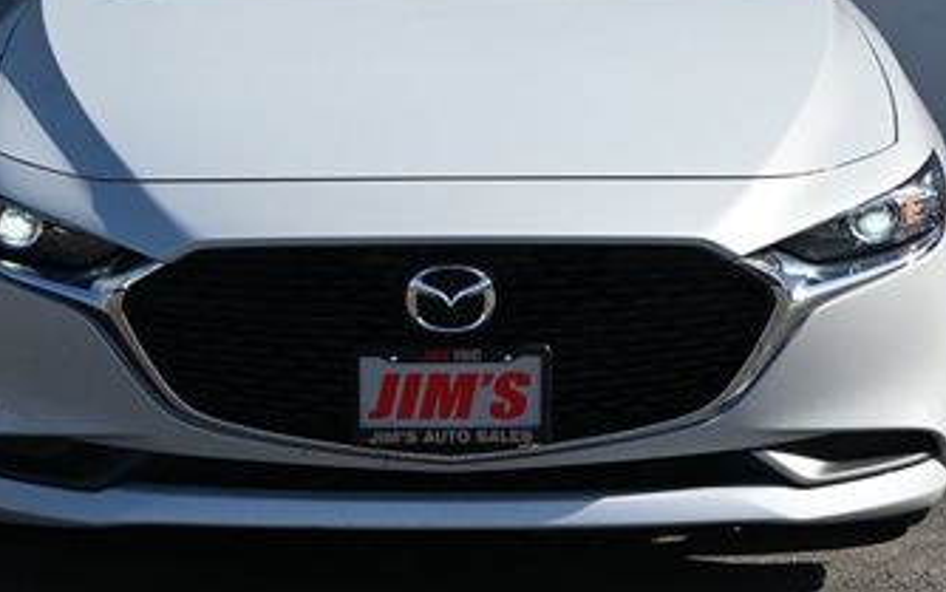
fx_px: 3017
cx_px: 448
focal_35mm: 117
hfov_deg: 17.8
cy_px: 110
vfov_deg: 11.2
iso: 100
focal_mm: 40
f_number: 5.6
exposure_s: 1/250
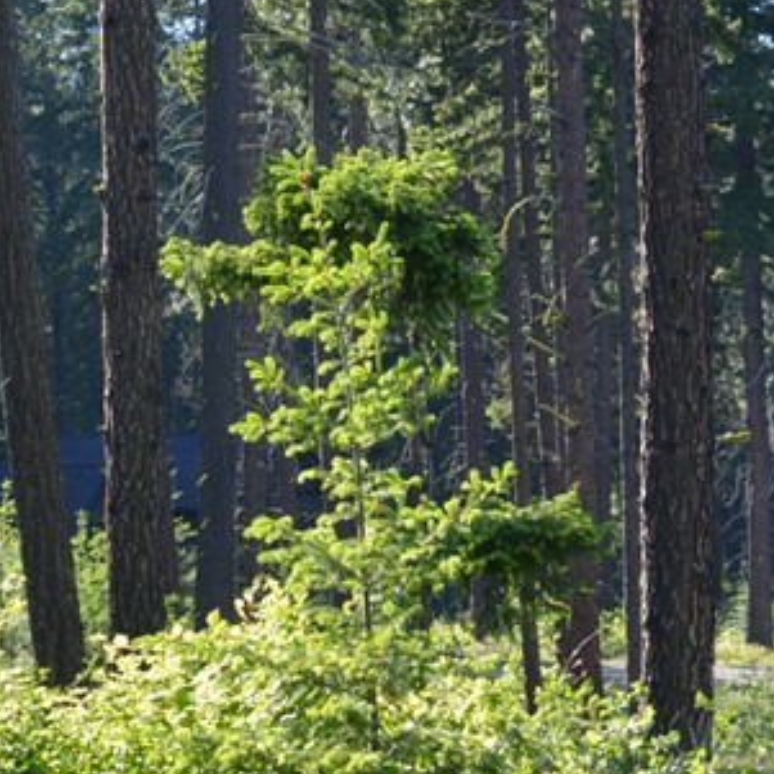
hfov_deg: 6.6
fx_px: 6729
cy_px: 486
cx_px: 280
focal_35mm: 266
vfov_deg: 6.6
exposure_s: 1/160
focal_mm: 58
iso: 200
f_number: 6.3
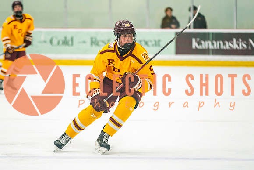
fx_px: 2232
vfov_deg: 4.3
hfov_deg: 6.5
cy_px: 82
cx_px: 117
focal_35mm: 316
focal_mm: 200
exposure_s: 1/640
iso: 1250
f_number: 2.8
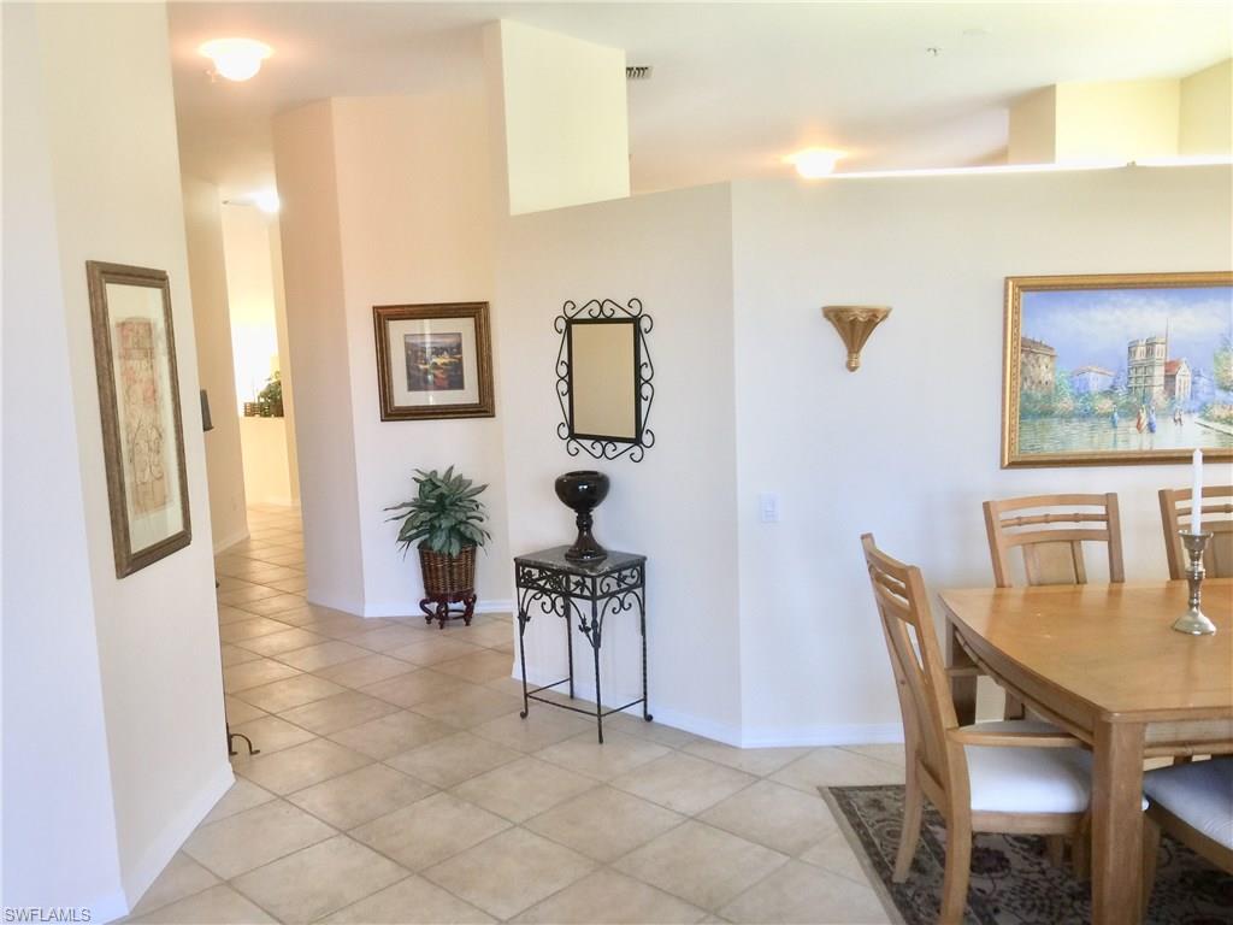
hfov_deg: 61.7
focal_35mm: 29
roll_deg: +0.1
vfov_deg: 48.2
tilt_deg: -6.5
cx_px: 616
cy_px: 462
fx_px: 1033
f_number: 2.2
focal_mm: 4.15
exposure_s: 1/15
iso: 32
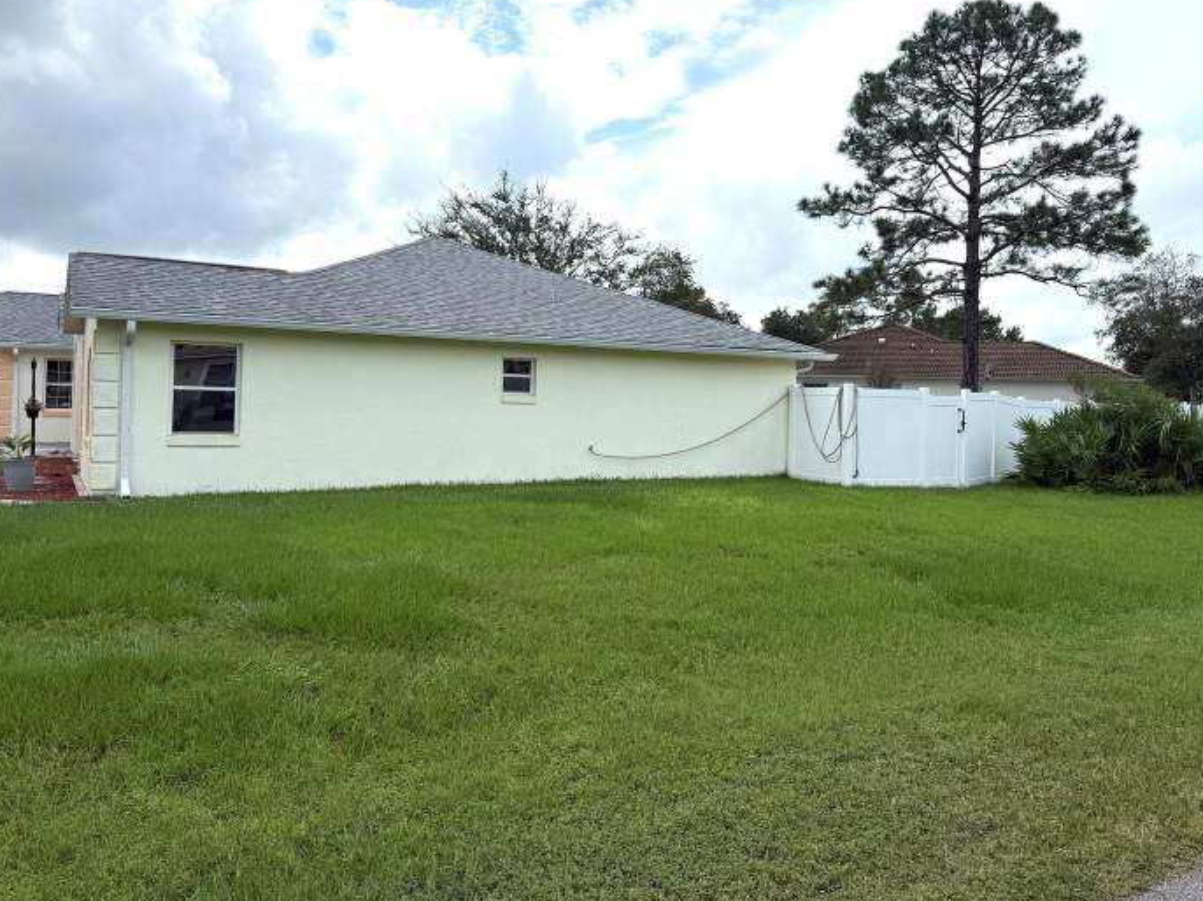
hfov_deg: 63.4
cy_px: 387
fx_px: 973
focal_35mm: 28
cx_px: 577
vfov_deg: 49.6
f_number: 1.78
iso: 80
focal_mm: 6.76
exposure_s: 1/7353
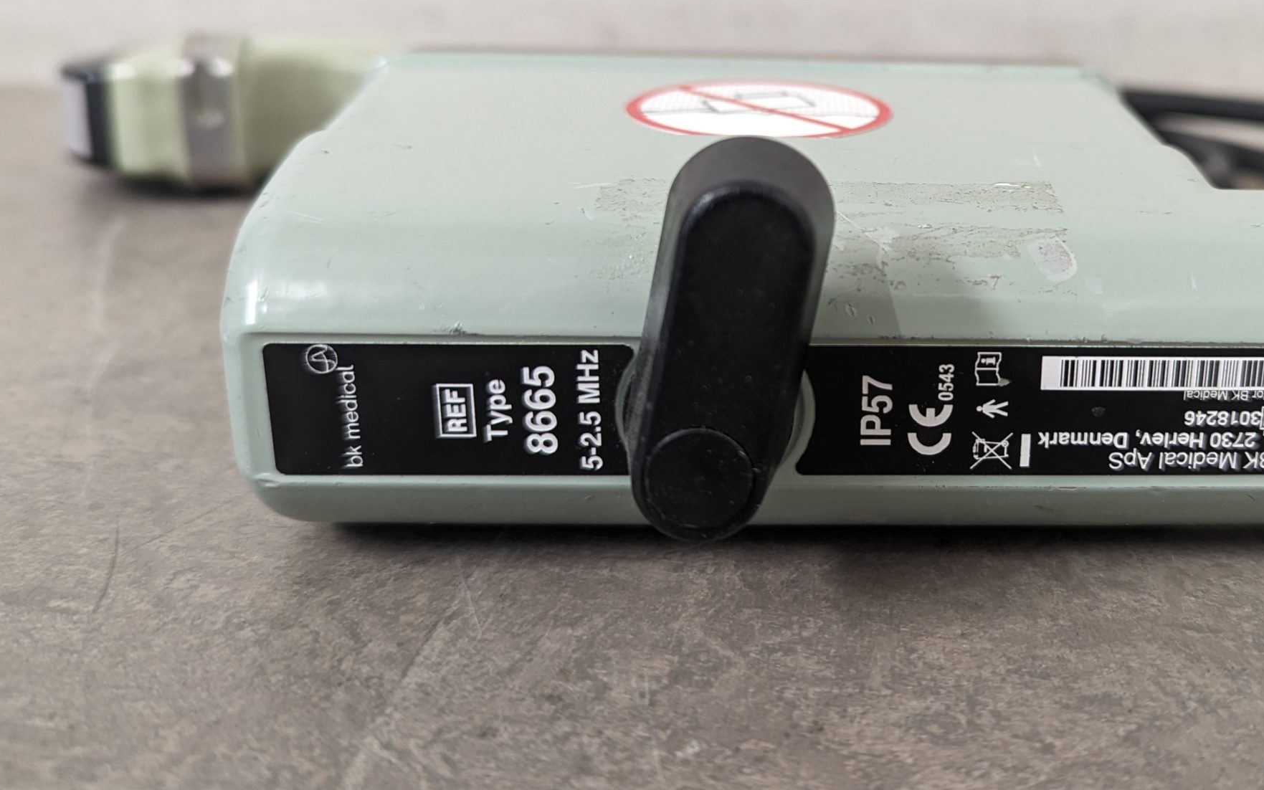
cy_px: 237
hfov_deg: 51.4
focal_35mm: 37
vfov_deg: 34.0
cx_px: 883
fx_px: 1275
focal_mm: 6.81
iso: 258
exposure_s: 1/25
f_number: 1.85
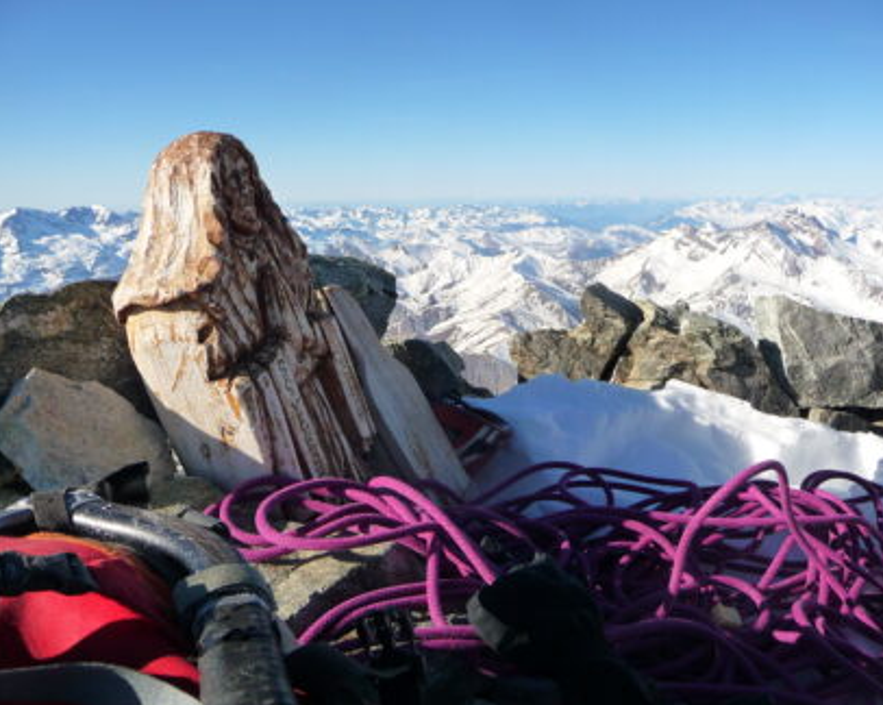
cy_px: 359
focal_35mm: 30
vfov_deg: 48.4
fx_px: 783
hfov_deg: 58.8
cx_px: 445
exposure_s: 1/250
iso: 160
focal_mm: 4.7
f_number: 8
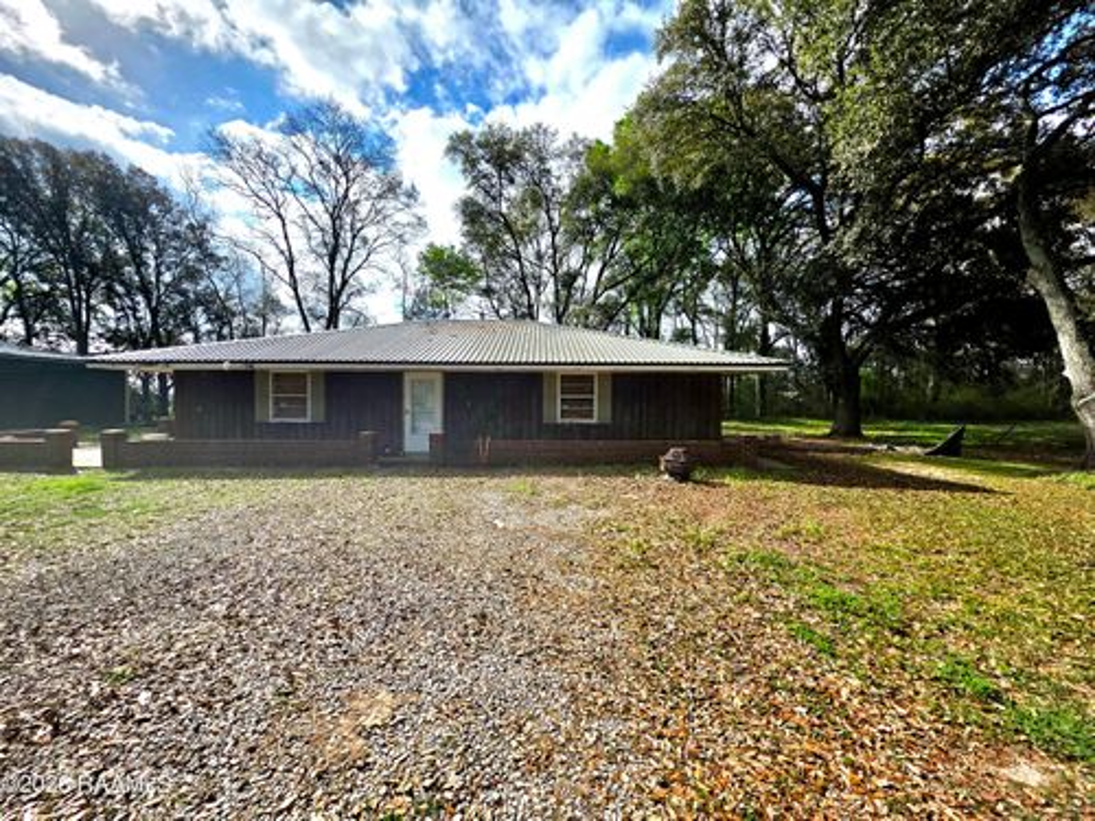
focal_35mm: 13
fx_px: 411
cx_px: 548
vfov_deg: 89.9
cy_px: 410
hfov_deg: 106.2
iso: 40
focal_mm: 2.2
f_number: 1.9
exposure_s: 1/5000
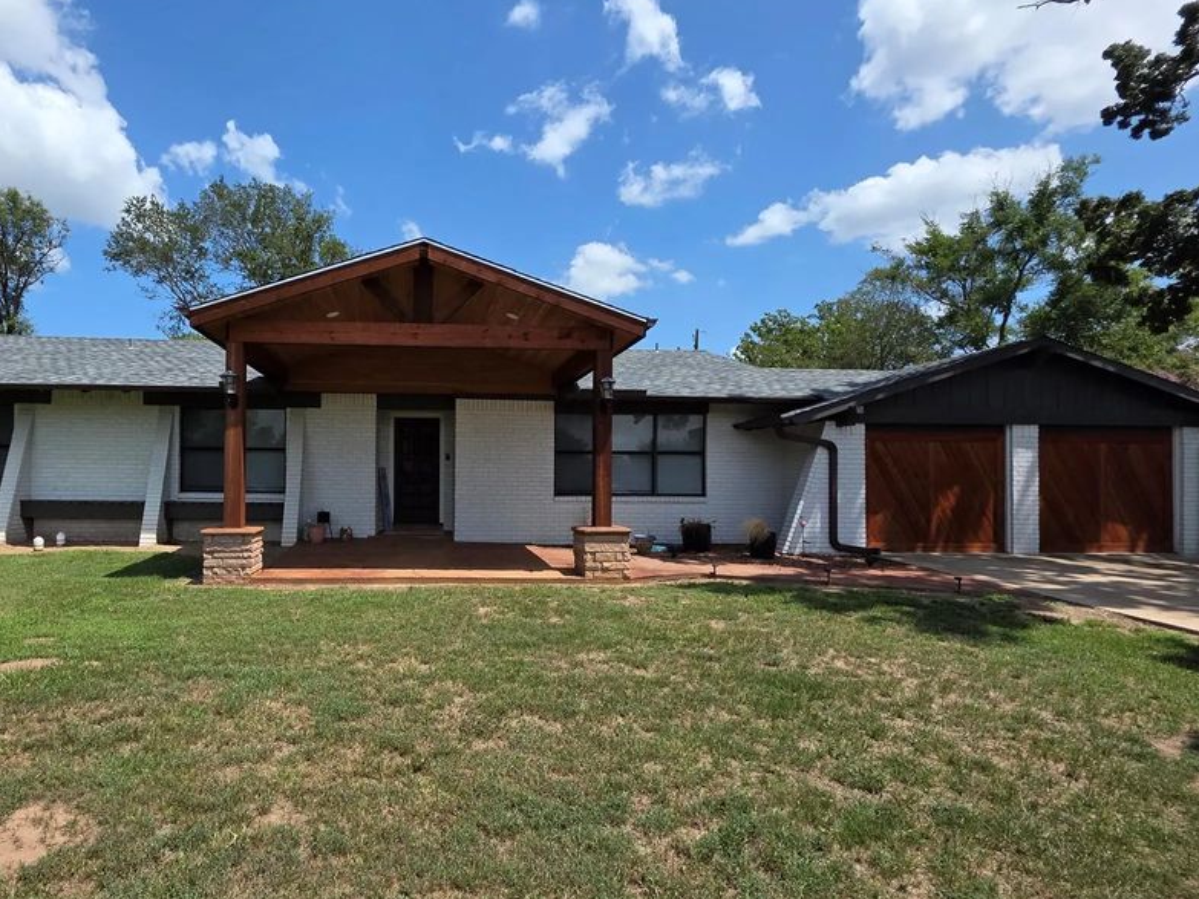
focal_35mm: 17
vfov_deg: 74.7
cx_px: 464
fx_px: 589
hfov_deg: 89.5
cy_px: 453
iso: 40
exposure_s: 1/2500
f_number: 1.9
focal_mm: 2.2
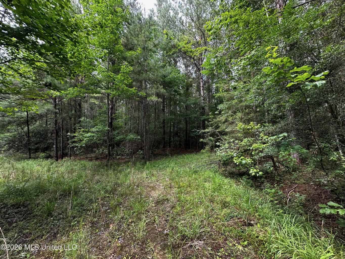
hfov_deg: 102.1
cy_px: 130
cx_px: 172
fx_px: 140
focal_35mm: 14
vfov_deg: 85.7
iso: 100
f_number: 2.2
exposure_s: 1/99
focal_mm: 2.2
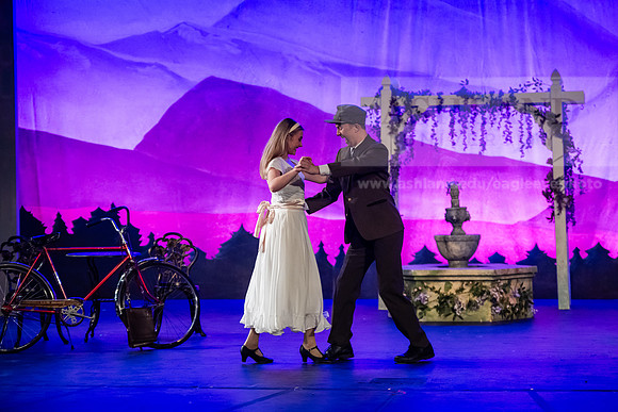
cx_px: 309
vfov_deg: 13.0
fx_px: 1803
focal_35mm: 105
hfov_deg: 19.5
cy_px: 206
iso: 4000
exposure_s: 1/200
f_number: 2.8
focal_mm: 105
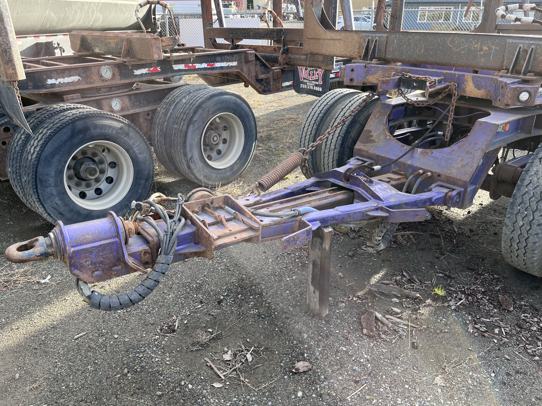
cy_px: 203
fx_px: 407
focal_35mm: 26
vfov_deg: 53.1
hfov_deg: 67.3
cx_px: 271
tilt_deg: -22.7
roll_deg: +0.5
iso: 40
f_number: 1.6
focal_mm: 5.1
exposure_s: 1/279
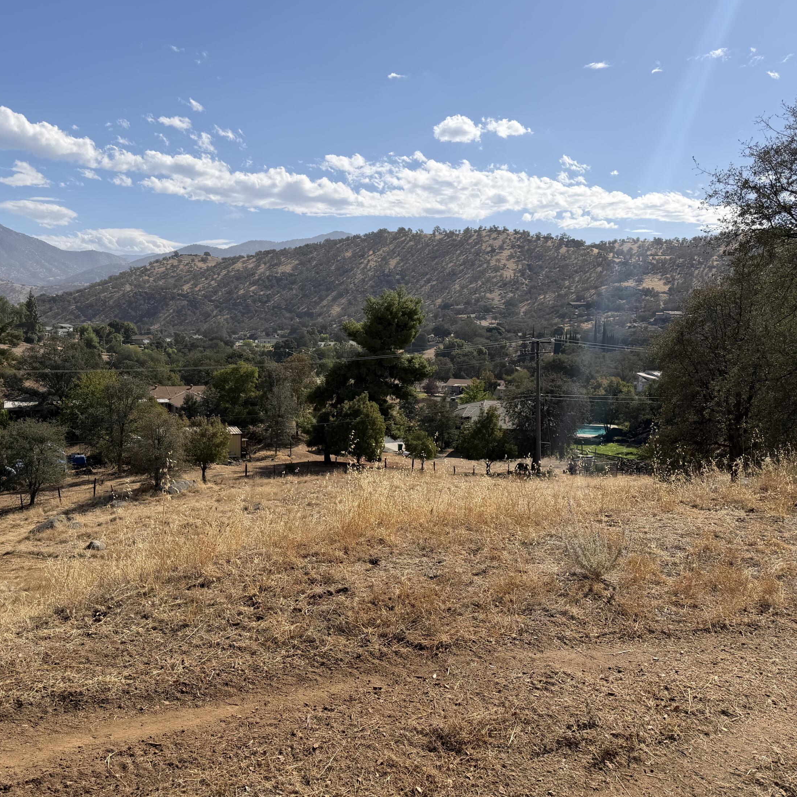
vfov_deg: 55.6
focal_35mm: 29
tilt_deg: -6.1
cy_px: 397
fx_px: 755
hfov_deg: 55.2
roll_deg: -1.3
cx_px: 321
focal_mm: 6.76
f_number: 1.78
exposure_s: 1/6173
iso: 80
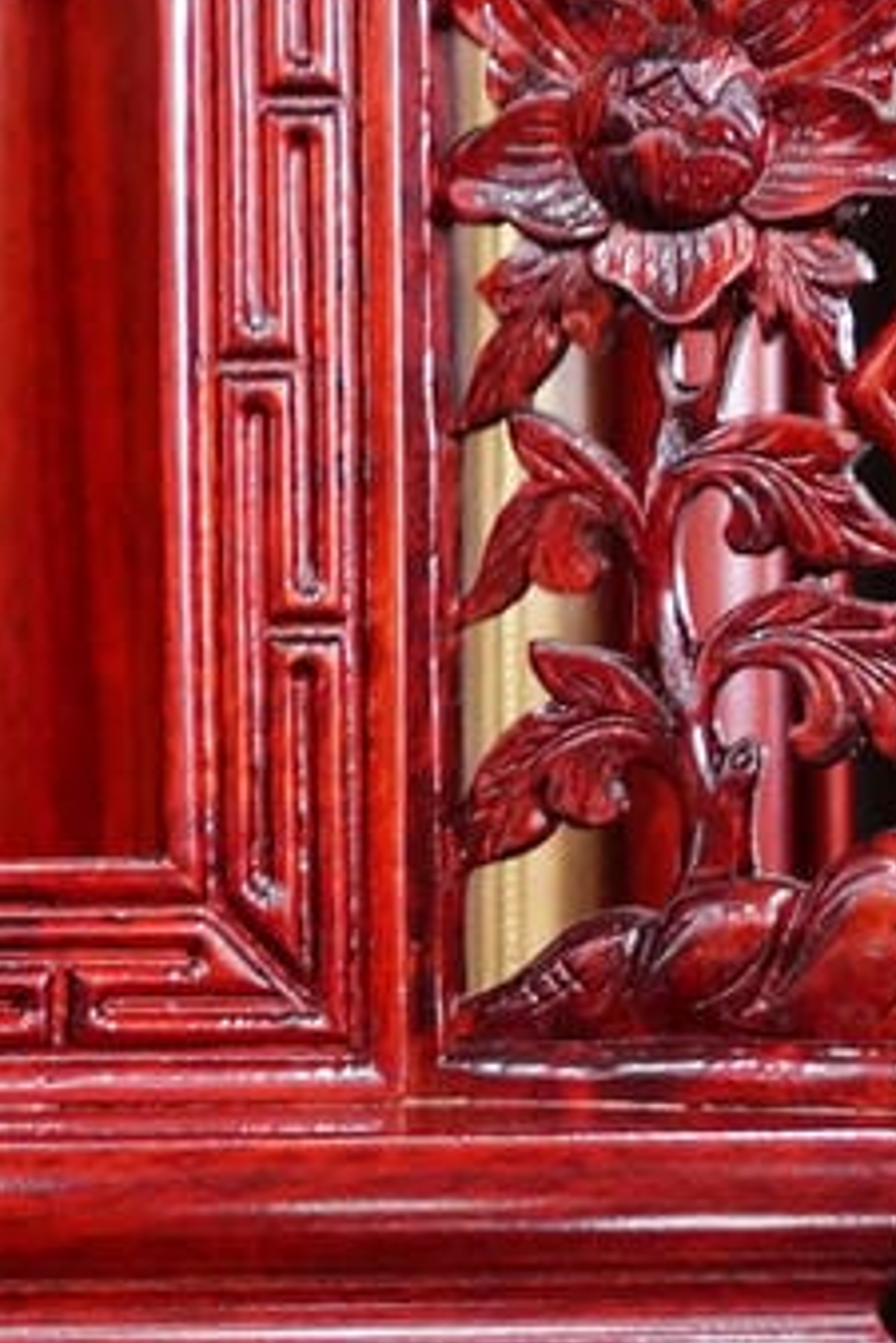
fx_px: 6974
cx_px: -896
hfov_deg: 7.1
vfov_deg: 11.0
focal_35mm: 187
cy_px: 530
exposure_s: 1/125
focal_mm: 35
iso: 1000
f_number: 2
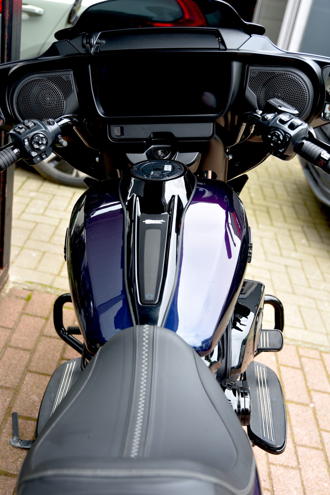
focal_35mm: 42
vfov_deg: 46.4
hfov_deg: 31.9
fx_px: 577
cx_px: 165
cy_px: 248
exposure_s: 1/60
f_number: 3.2
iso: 100
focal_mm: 42
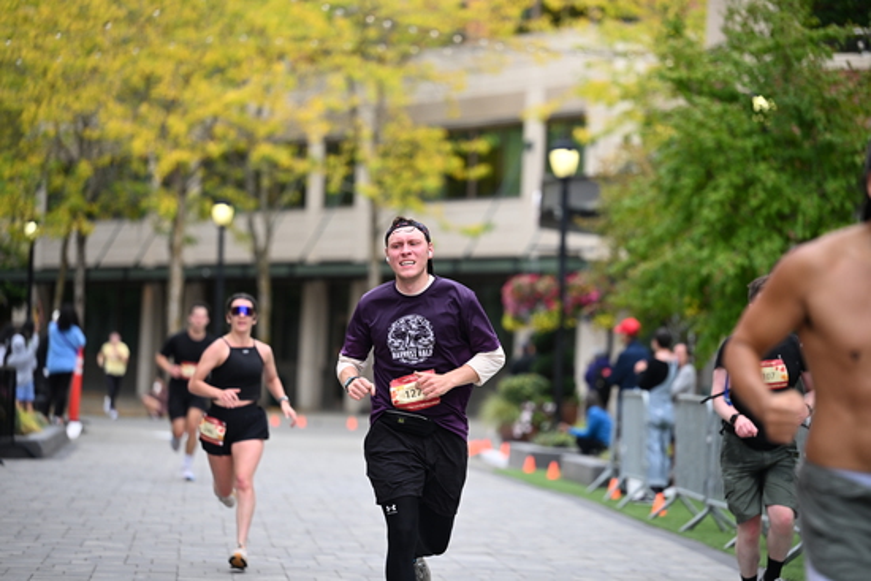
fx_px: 3509
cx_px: 436
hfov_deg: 14.1
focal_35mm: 145
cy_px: 290
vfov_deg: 9.5
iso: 640
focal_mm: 145
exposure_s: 1/2000
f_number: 2.8
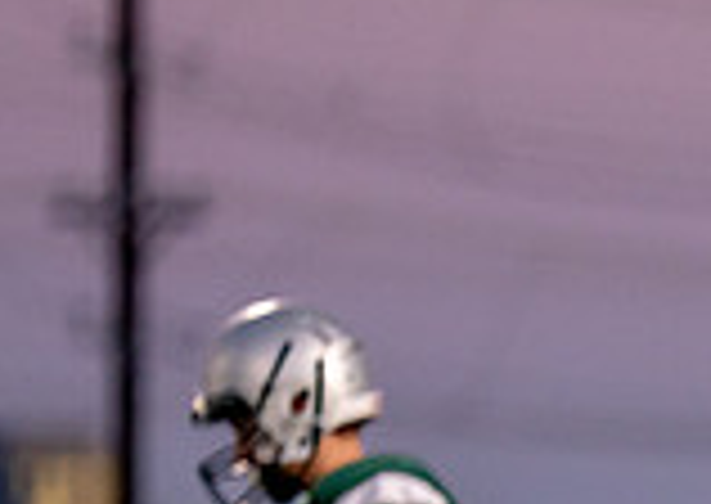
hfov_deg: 2.4
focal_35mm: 853
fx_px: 17181
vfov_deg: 1.7
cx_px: 1177
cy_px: 816
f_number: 2.8
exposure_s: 1/1000
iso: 1000
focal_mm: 182
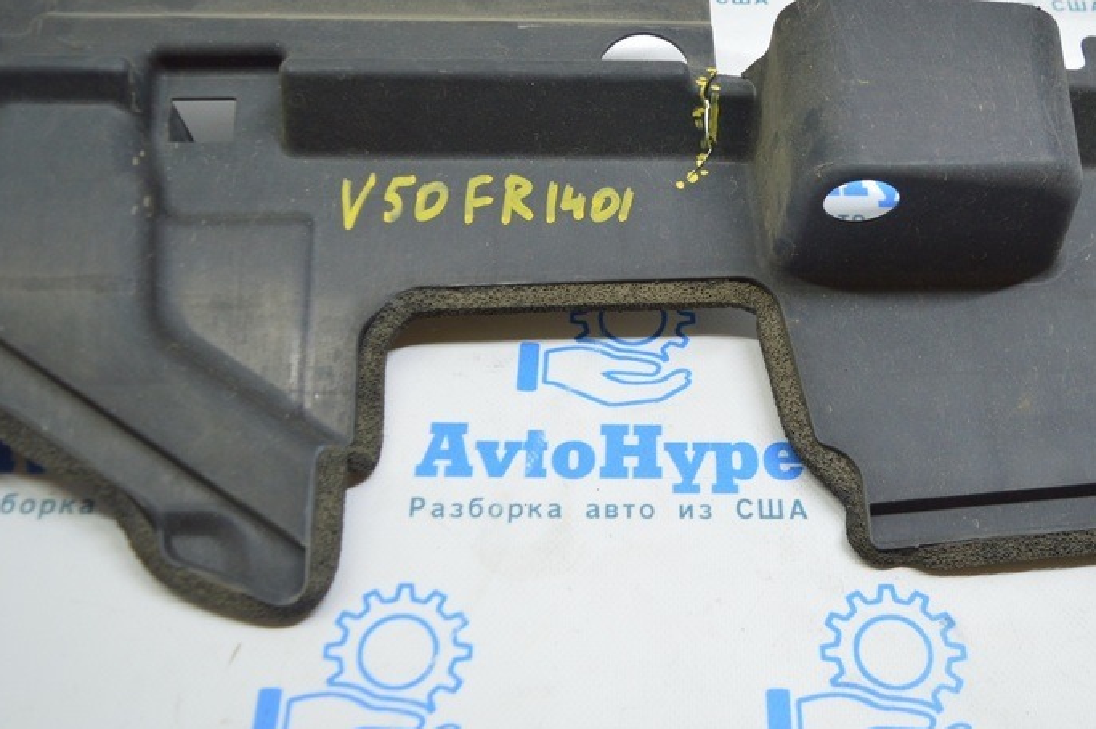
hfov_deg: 43.4
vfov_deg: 29.7
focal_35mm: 45
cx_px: 653
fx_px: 1369
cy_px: 263
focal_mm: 20
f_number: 3.5
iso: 400
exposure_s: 1/50
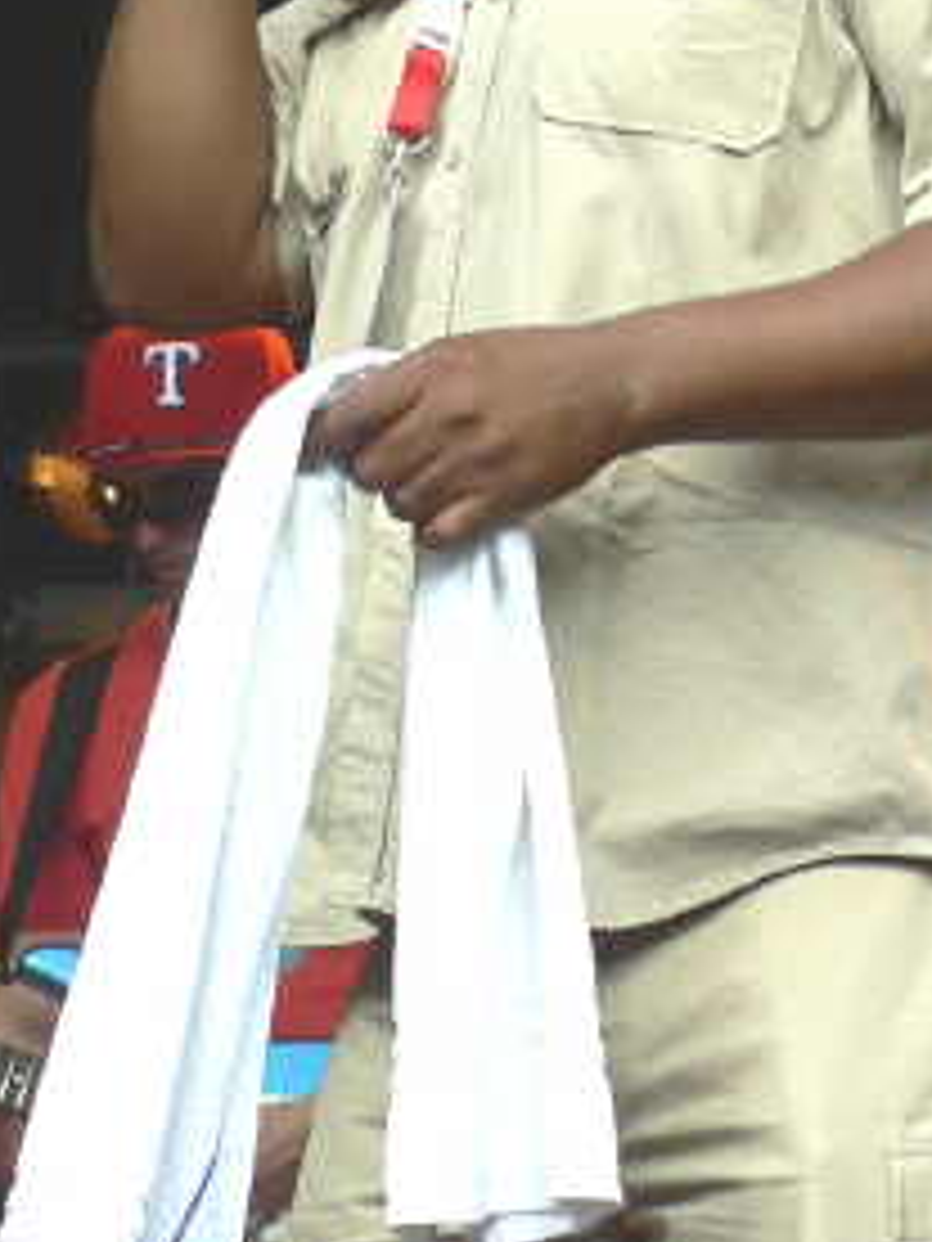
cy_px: 356
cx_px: 333
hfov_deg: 7.4
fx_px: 7180
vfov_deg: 9.9
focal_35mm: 200
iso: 64
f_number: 3.6
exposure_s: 1/100
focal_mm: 15.8
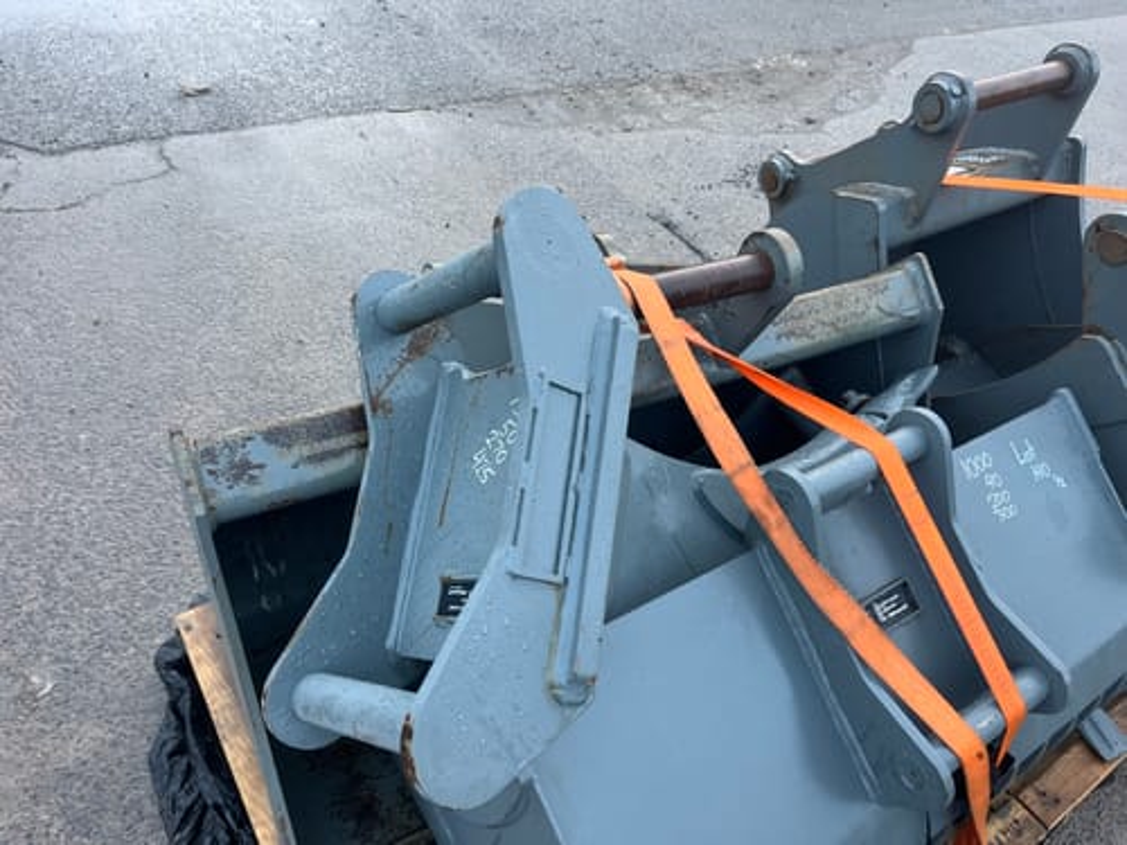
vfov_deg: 53.1
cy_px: 422
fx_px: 846
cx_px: 564
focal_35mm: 26
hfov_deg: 67.3
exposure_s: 1/122
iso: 100
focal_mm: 5.1
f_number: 1.6
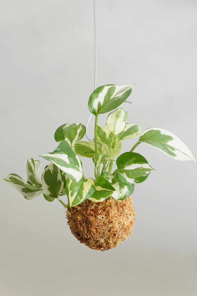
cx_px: 99
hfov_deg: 17.7
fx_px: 632
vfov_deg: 26.3
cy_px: 145
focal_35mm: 77
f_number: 5
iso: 100
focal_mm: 50
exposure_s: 1/6
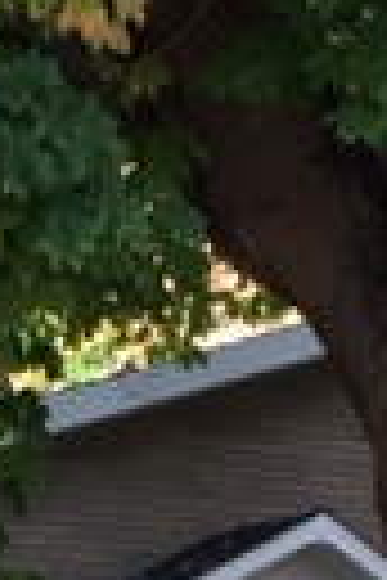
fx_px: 2419
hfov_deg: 9.1
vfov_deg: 12.9
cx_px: 153
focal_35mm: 150
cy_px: 877
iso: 40
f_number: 2.2
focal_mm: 4.15
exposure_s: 1/120
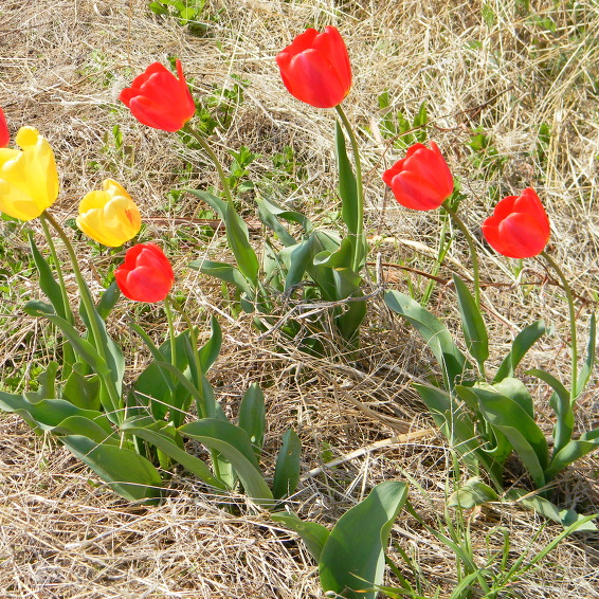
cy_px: 300
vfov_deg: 17.6
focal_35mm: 99
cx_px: 242
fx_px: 1938
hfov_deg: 17.6
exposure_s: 1/455
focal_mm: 15.1
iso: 80
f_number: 4.5
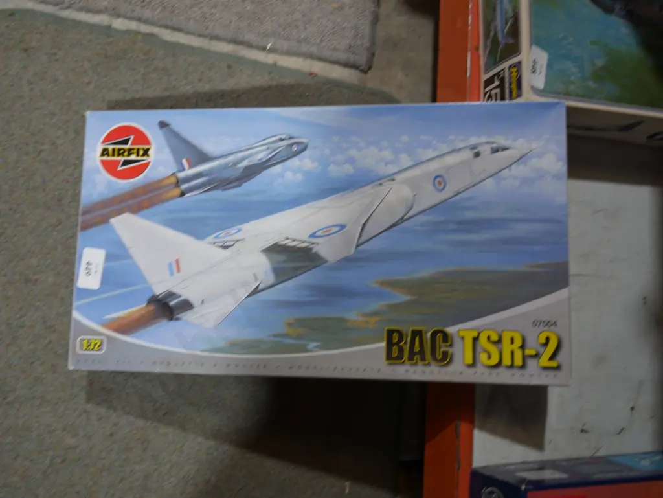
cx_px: 332
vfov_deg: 39.7
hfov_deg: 51.3
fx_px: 690
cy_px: 249
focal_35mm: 36
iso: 250
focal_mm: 18
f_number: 4
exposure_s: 1/60
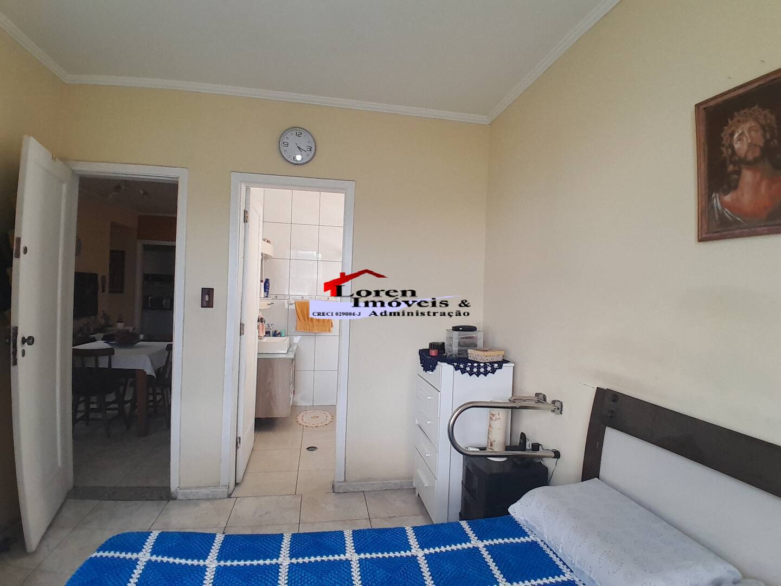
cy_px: 293
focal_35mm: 17
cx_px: 390
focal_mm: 1.46
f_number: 2.2
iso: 64
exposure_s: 1/120
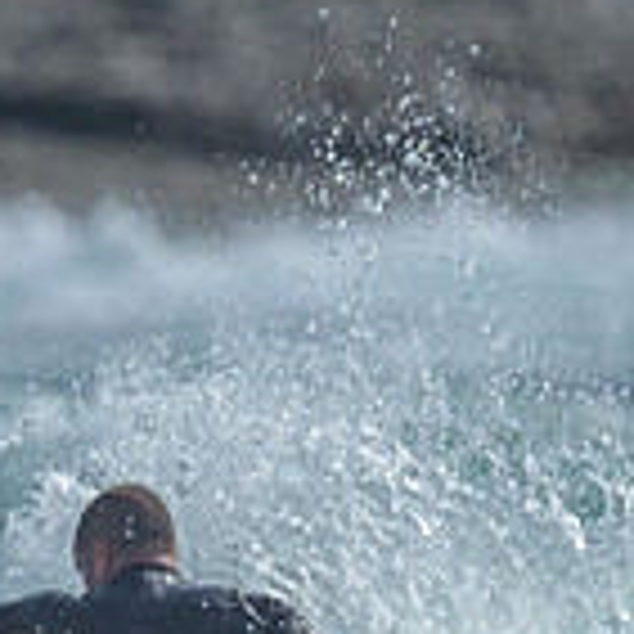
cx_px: -61
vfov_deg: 0.5
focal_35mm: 3529
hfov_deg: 0.5
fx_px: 73126
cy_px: 581
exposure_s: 1/2000
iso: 125
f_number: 6.3
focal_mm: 800
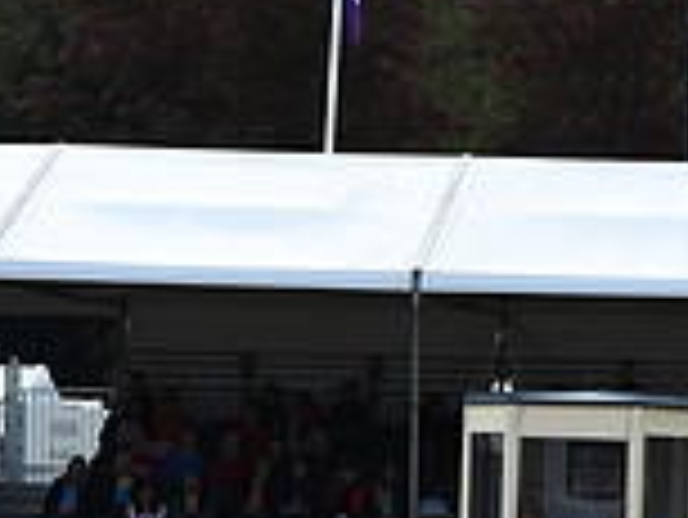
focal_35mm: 298
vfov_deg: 5.0
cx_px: 1291
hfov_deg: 6.5
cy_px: 230
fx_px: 5927
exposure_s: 1/1250
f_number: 4.5
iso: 220
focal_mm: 82
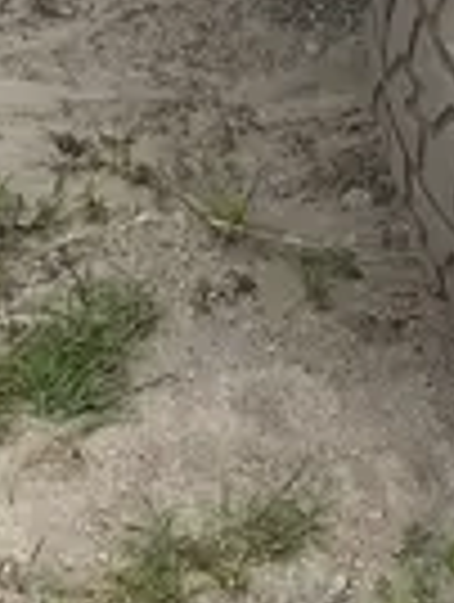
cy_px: -695
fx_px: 2475
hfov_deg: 10.3
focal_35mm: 142
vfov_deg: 12.0
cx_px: 512
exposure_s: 1/158
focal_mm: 5.1
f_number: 1.6
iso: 40
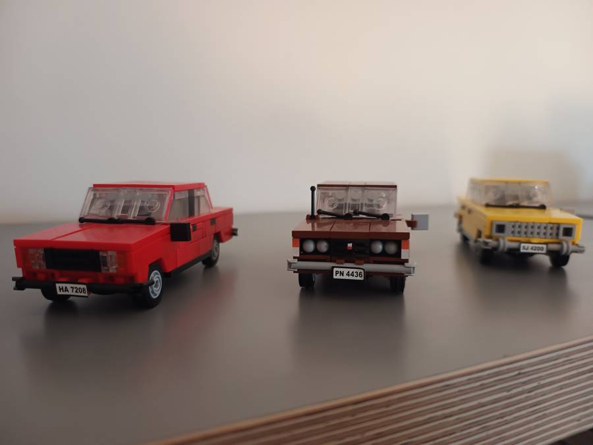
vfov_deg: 56.8
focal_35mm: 24
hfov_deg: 71.6
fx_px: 411
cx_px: 296
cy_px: 222
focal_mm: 5.89
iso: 1824
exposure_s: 1/33.3
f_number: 1.4
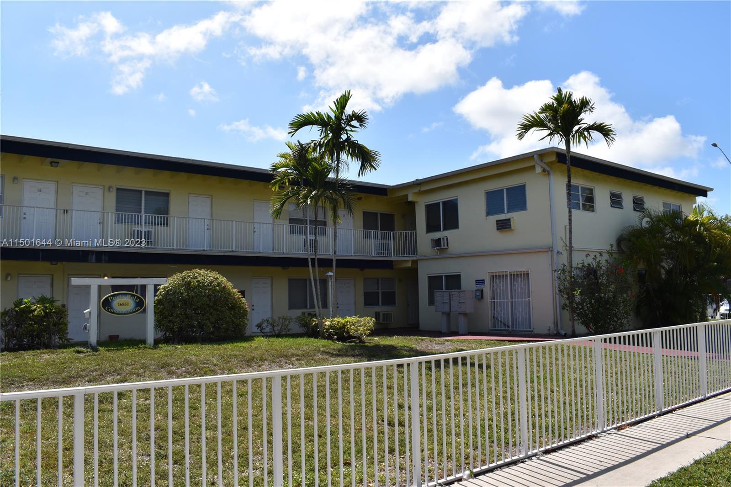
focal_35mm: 27
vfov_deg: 47.9
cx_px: 366
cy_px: 244
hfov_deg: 67.4
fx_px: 548
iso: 100
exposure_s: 1/200
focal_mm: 18
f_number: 11
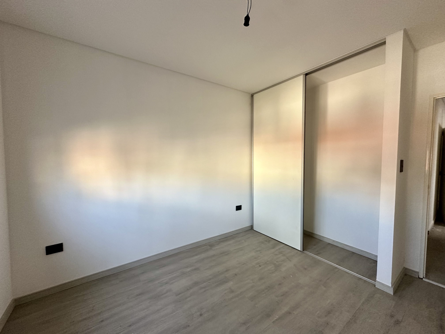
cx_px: 222
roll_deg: +0.6
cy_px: 167
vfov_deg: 85.7
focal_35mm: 14
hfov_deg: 102.1
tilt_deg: -2.3
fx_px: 180
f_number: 2.2
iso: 250
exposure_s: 1/99
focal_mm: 2.22
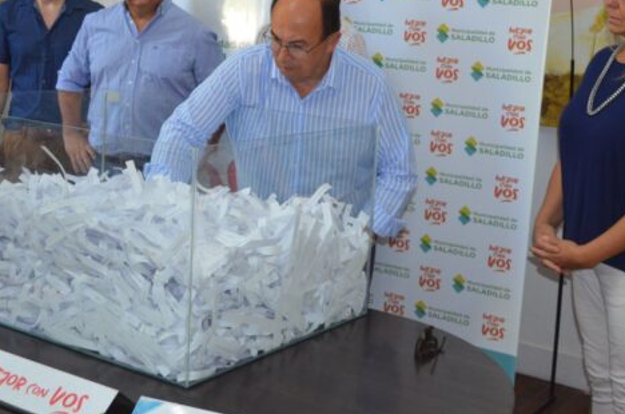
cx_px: 327
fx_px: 1005
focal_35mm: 58
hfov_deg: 34.5
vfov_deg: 23.2
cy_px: 149
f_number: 4.2
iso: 1600
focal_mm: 26
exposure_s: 1/60
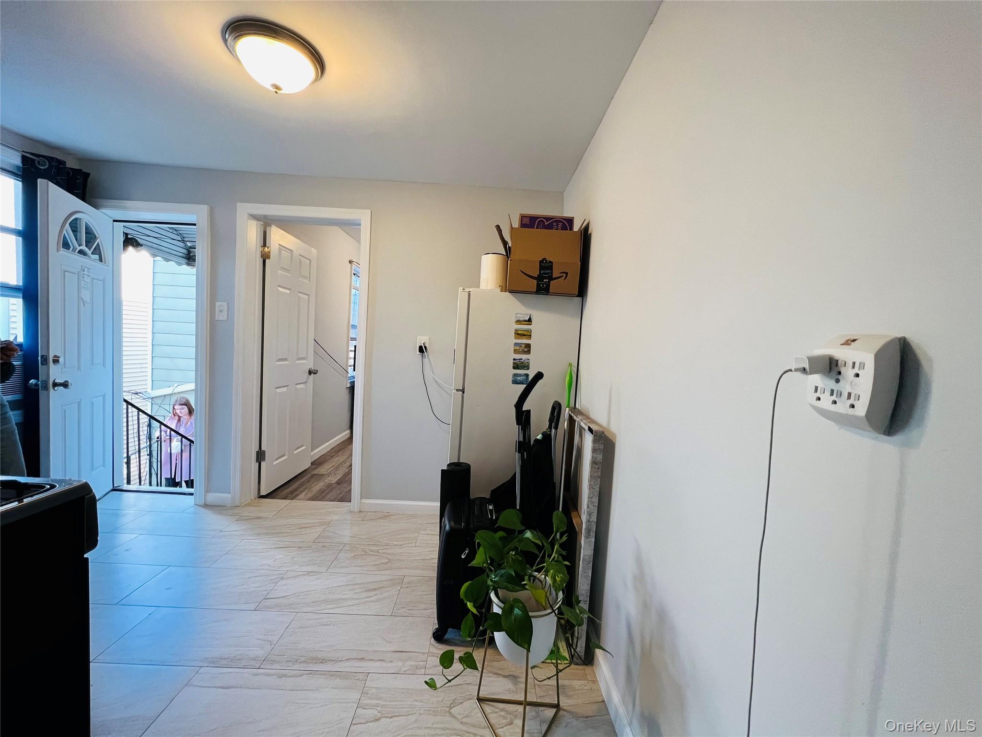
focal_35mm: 13
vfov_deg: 89.9
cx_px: 491
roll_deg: -2.8
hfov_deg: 106.2
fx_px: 369
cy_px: 368
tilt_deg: -3.8
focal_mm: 1.57
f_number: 1.8
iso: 250
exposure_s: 1/99
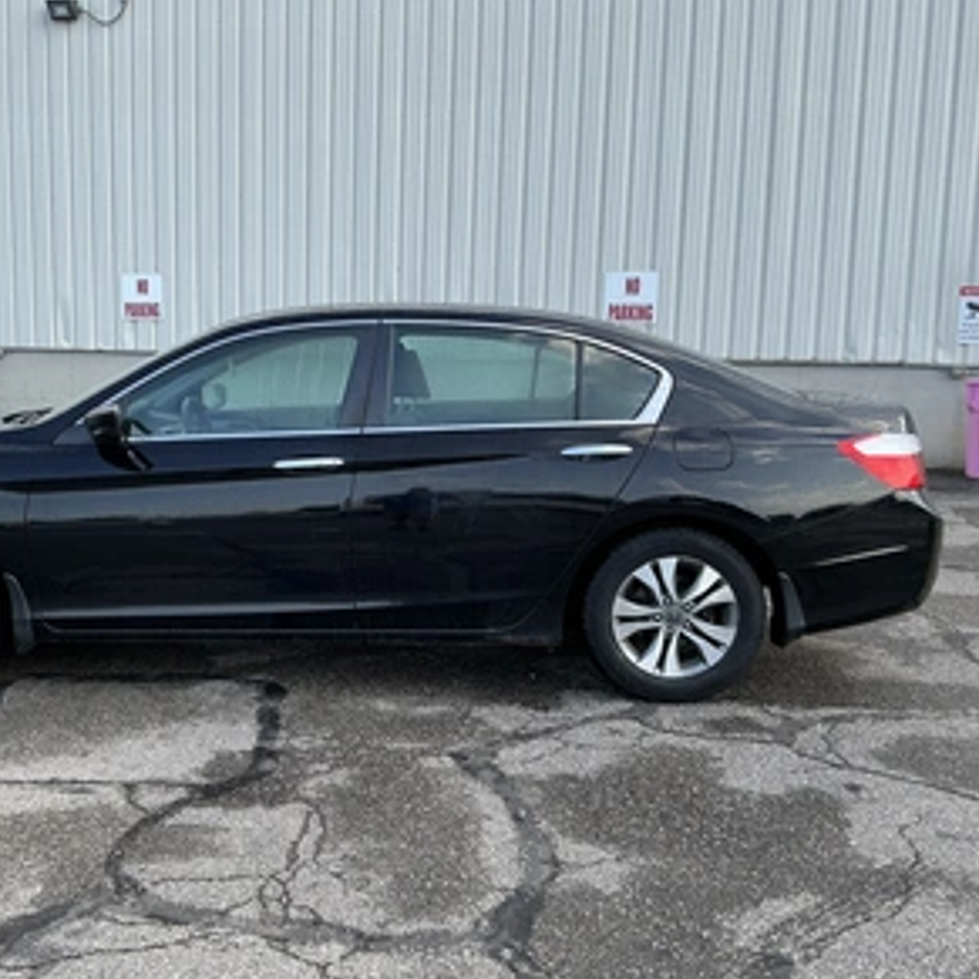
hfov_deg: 47.9
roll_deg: -2.1
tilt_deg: -3.7
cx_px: 360
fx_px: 1088
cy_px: 501
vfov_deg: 48.4
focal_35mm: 34
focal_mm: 3
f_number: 1.8
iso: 25
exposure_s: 1/286
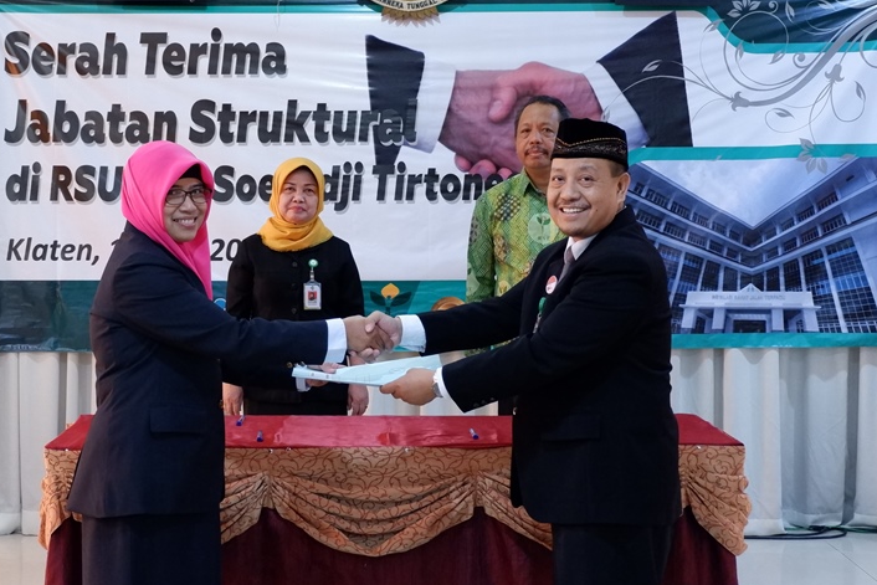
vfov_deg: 23.4
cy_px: 262
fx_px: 1413
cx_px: 365
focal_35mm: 58
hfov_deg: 34.4
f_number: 4.5
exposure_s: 1/34
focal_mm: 26.9
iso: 3200
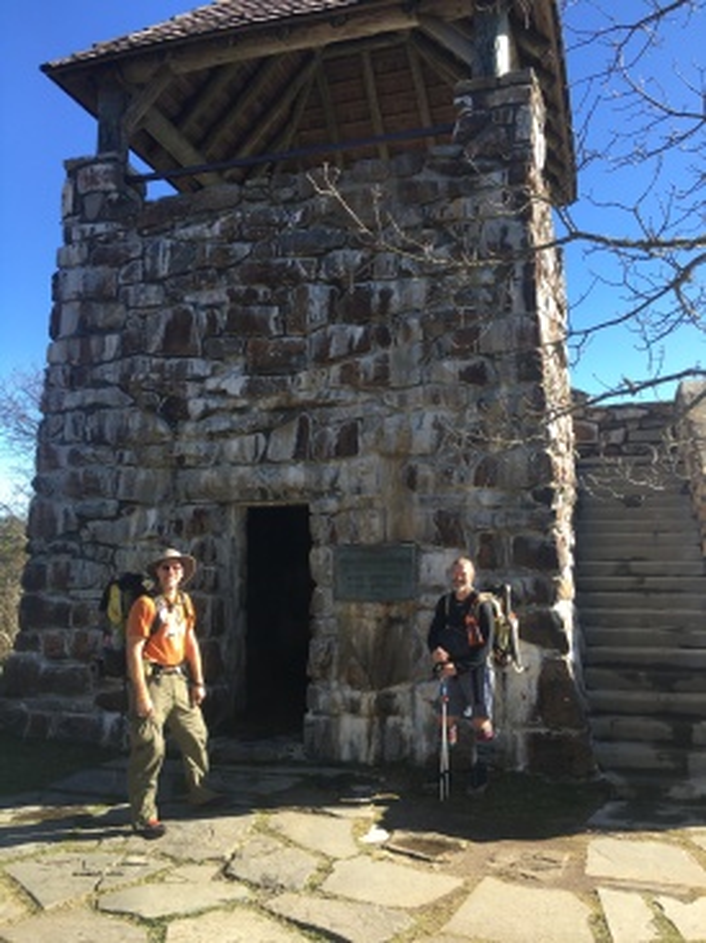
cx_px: 353
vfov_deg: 61.7
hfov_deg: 48.2
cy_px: 472
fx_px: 790
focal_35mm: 29
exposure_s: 1/422
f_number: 2.2
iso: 25
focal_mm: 4.15
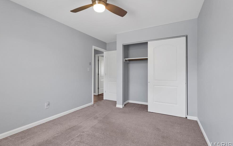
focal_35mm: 17
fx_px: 108
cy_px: 69
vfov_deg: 68.0
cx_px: 113
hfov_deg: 94.3
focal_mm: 16
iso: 500
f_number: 6.3
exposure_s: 1/30
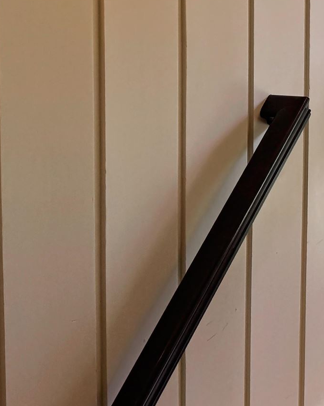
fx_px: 1019
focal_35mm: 85
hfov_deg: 16.7
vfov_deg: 21.6
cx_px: 463
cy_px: -7
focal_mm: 6.76
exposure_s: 1/284
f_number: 1.78
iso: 80
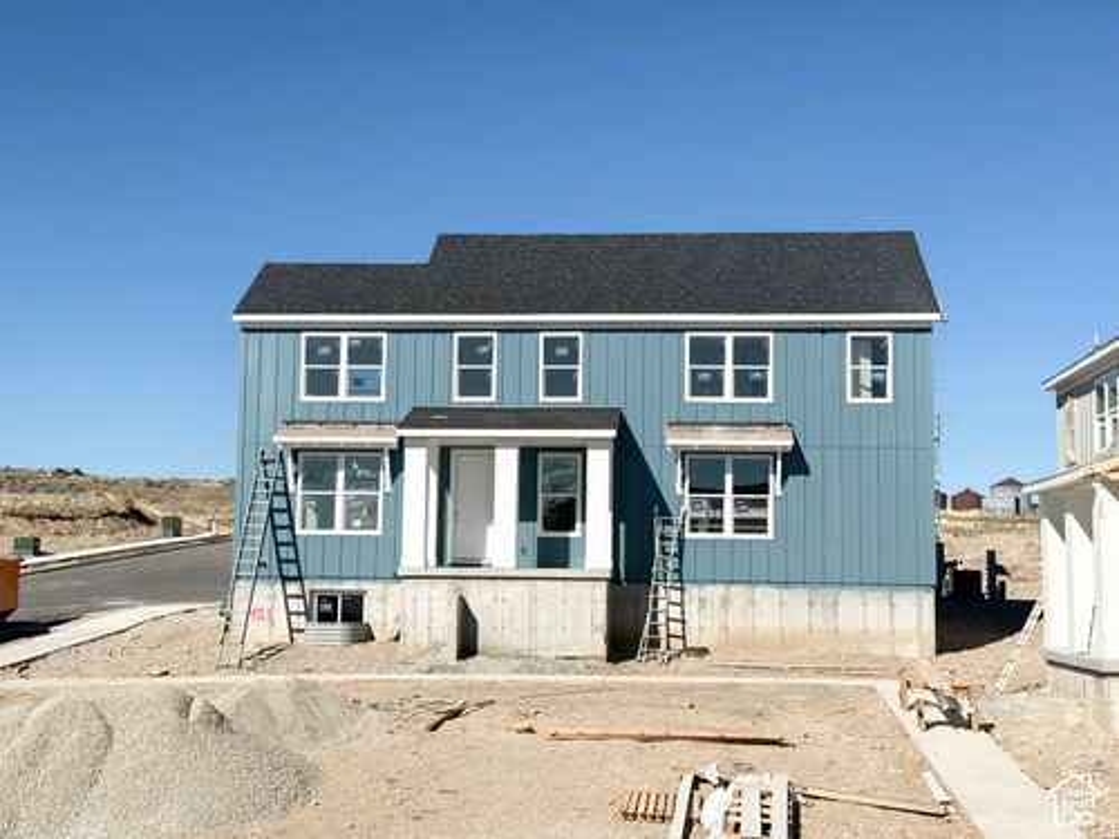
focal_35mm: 48
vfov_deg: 30.3
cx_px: 560
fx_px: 1552
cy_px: 420
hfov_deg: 39.7
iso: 64
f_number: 1.78
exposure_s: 1/11364
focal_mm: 6.76
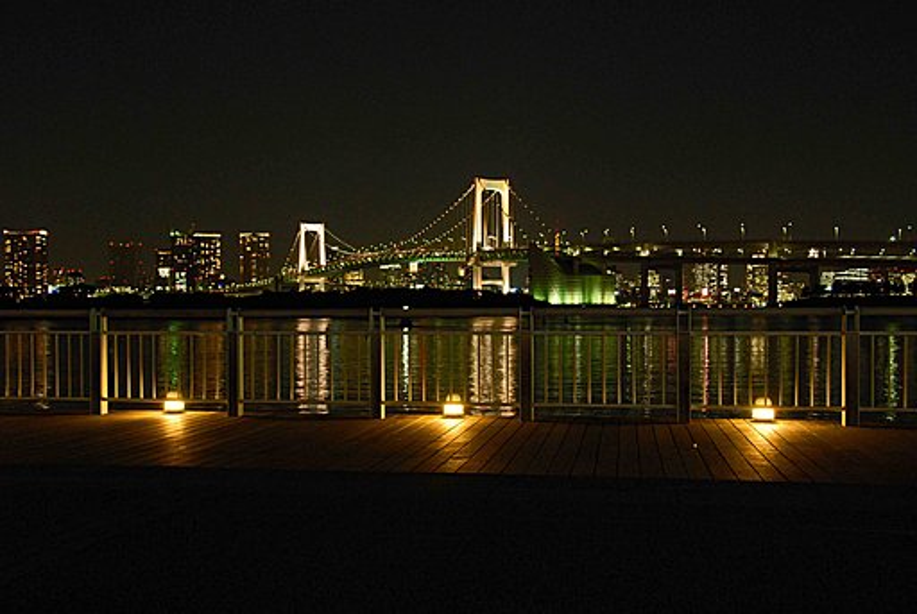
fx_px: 995
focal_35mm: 39
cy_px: 307
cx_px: 458
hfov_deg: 49.5
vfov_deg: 34.3
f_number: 5
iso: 800
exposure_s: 1/2.5
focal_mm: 26
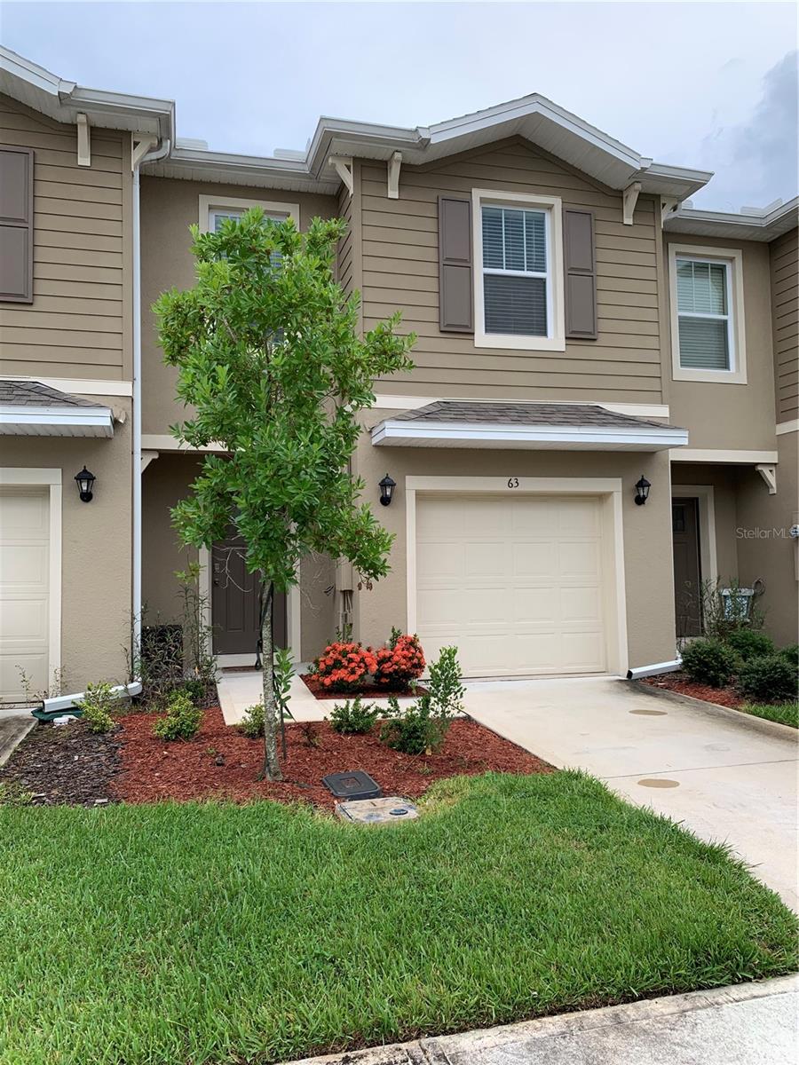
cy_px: 532
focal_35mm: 26
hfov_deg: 53.1
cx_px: 400
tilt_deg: +4.5
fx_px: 800
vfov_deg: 67.3
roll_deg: +1.1
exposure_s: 1/531
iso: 25
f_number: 1.8
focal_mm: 4.25
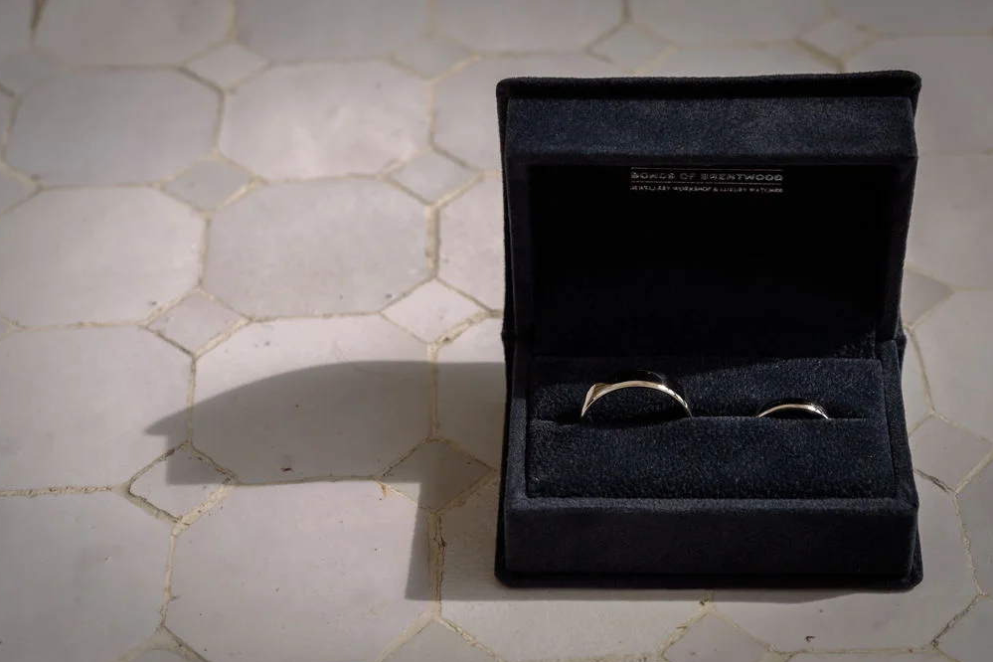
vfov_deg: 16.7
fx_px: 2262
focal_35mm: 82
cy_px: 337
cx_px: 615
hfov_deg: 24.7
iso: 100
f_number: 8
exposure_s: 1/200
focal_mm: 62
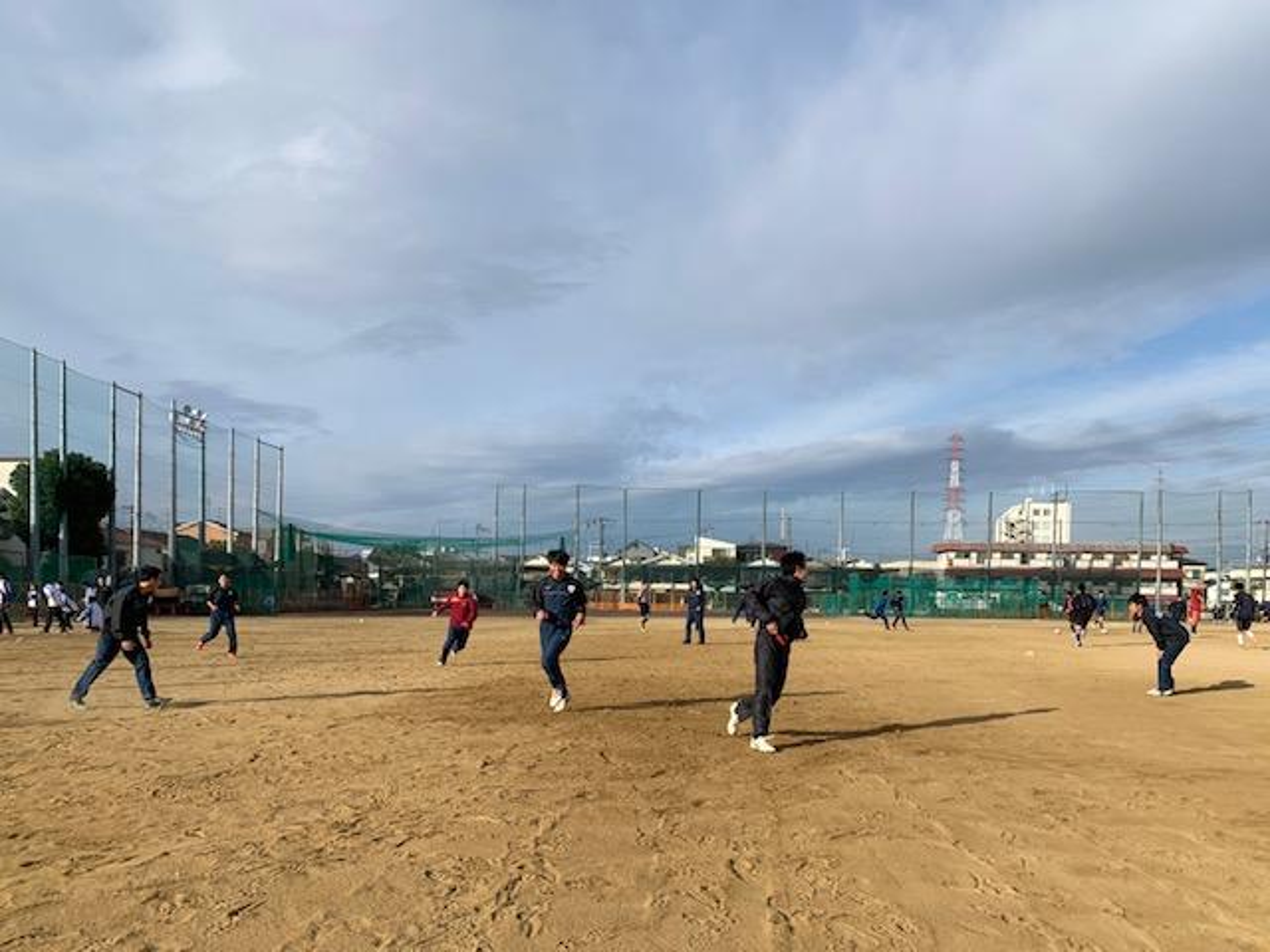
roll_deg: +1.4
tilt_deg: +6.7
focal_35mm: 26
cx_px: 635
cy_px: 476
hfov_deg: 67.3
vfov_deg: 53.1
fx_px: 954
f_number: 1.8
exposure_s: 1/2833
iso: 25
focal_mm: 4.2
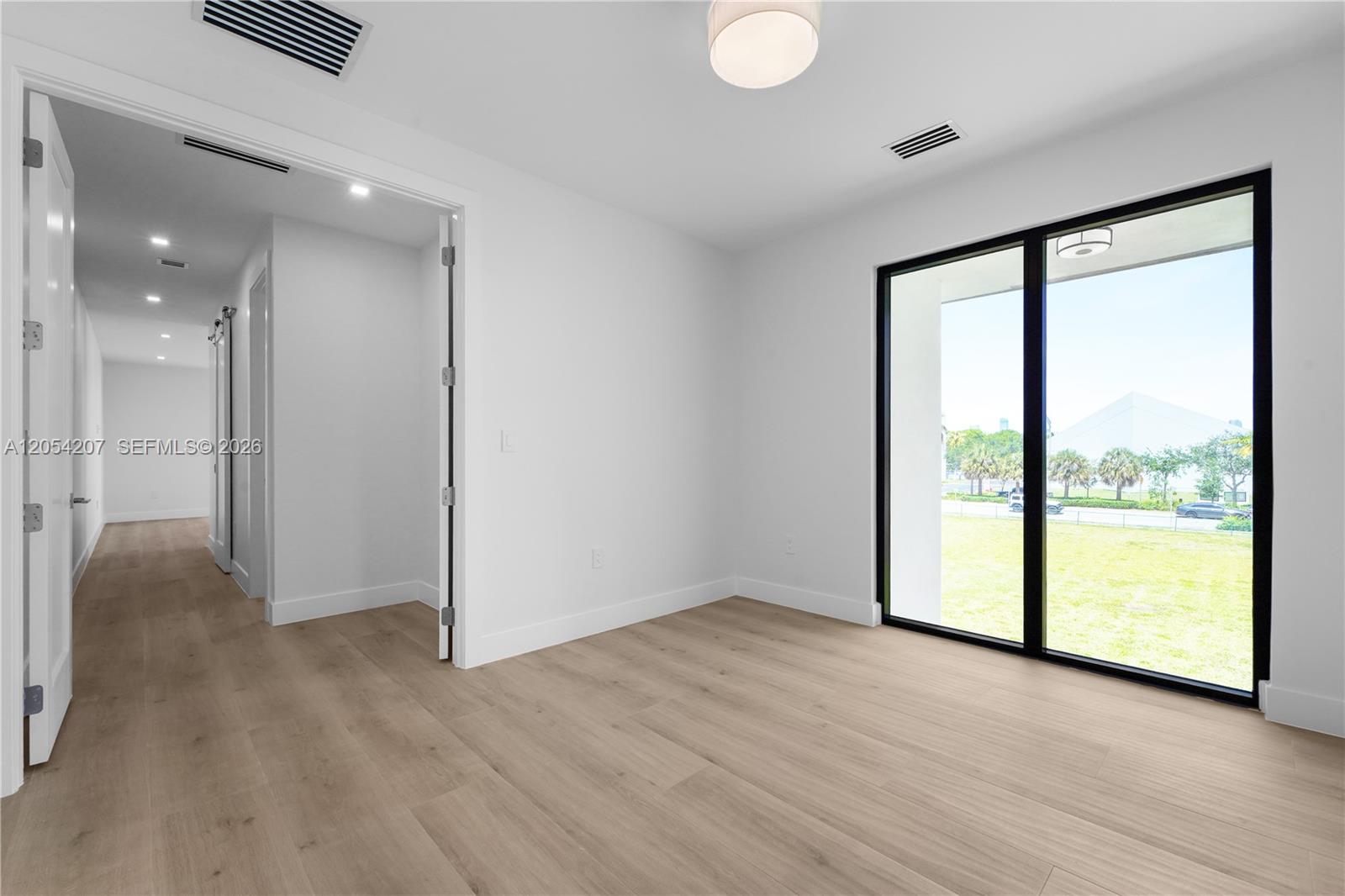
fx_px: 523
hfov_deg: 104.3
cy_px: 448
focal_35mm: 14
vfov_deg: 81.2
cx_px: 672
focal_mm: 14
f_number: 14
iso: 200
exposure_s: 1/40
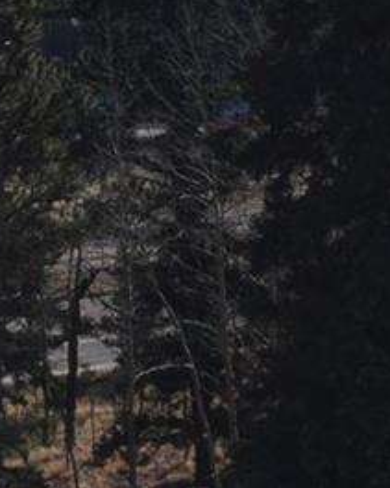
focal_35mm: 427
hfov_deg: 3.6
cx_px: 296
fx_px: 6164
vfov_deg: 4.5
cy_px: -414
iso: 100
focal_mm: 50
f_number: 11
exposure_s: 1/200
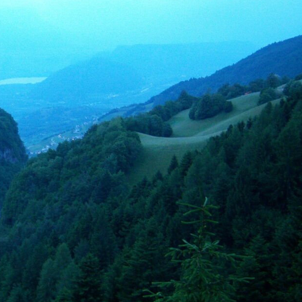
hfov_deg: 26.5
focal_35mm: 62
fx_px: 612
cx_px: 15
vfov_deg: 27.7
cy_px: 159
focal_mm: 7.5
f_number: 2.8
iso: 160
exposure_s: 1/8
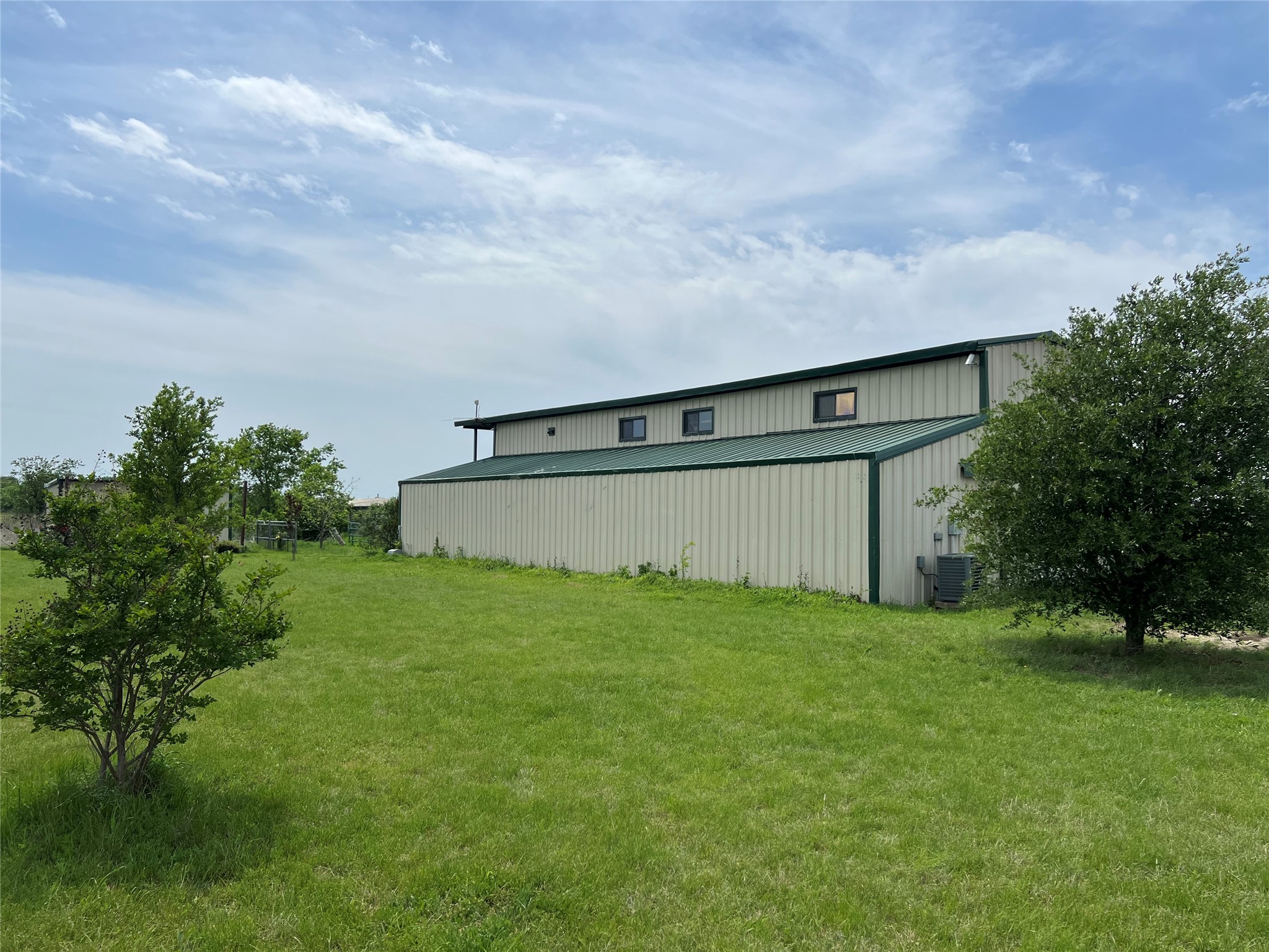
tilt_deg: +0.0
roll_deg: +0.3
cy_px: 476
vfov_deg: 53.1
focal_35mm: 26
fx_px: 953
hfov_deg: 67.3
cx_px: 634
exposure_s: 1/8000
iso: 50
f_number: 1.5
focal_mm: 5.7
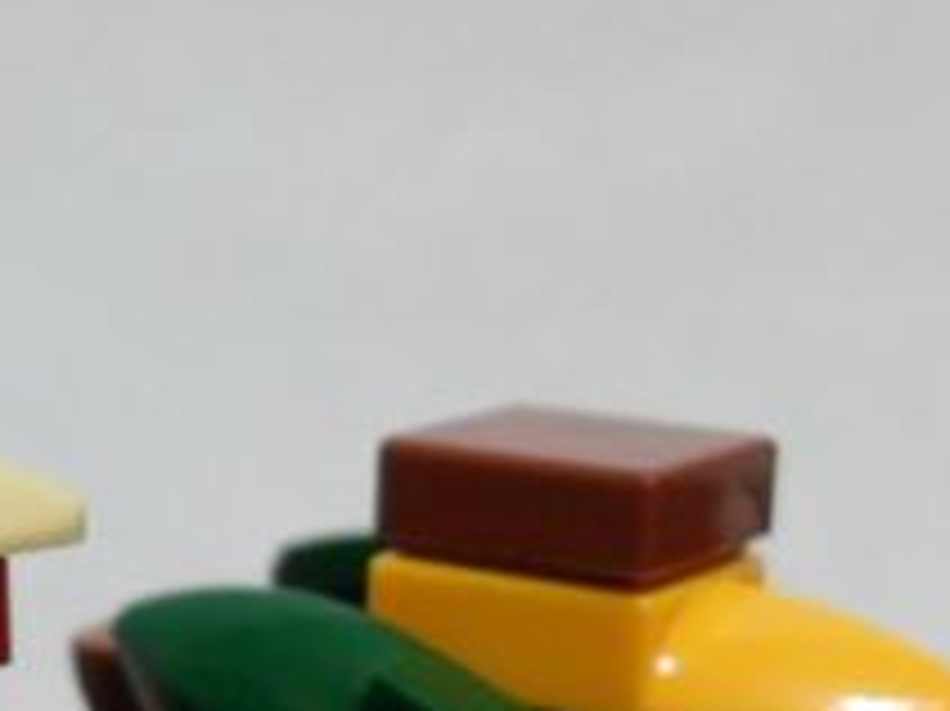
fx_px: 3648
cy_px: 724
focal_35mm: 133
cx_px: -540
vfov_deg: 11.0
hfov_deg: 13.8
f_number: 2.8
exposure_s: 1/10
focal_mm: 6.2
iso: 200
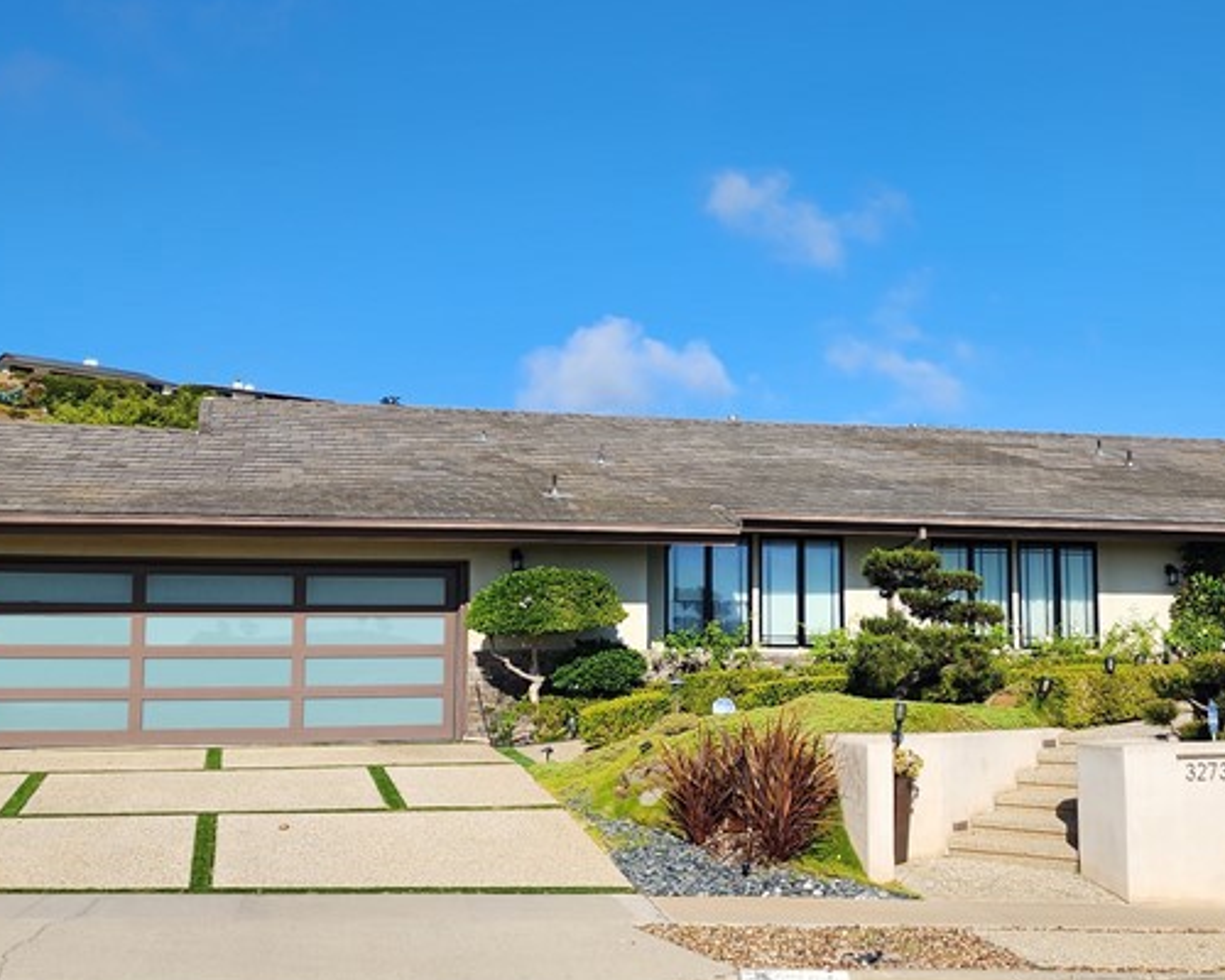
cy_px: 502
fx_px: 1668
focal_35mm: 46
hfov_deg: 40.2
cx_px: 710
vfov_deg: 32.7
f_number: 1.8
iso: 12
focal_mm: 6.4
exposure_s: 1/1173
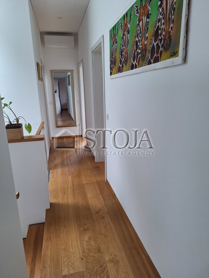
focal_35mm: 23
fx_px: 185
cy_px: 139
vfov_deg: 73.9
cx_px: 104
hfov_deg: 58.9
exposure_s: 1/40
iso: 64
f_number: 1.8
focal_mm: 5.54
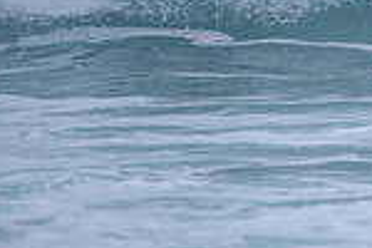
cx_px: 650
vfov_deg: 0.7
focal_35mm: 1939
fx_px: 20035
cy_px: -88
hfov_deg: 1.1
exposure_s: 1/2000
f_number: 5.6
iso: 280
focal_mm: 500
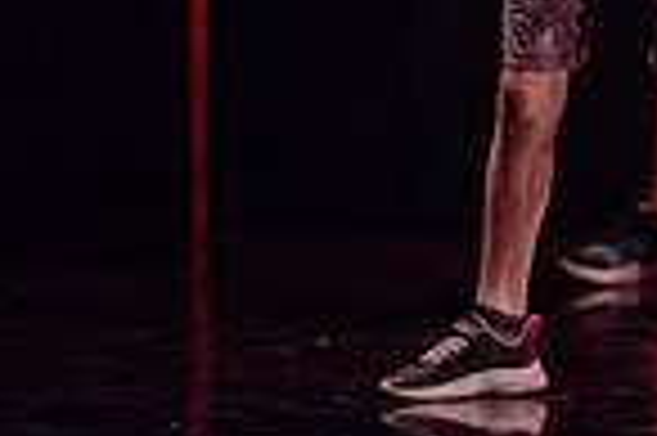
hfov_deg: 2.8
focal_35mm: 732
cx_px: 1006
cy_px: -426
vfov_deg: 1.9
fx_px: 13344
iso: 1600
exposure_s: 1/200
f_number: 2.8
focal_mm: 160
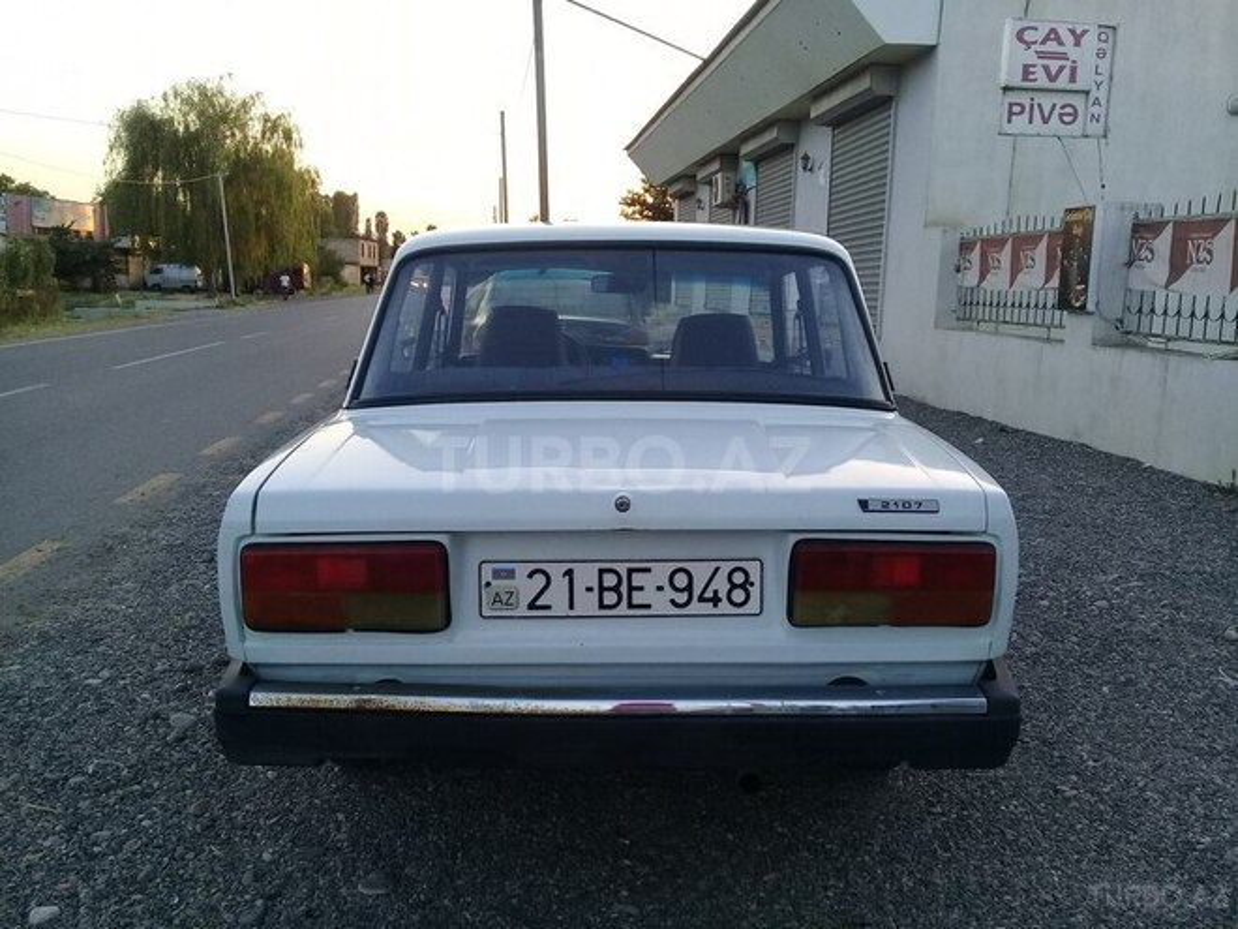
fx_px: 1109
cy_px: 464
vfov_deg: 45.4
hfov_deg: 58.4
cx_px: 619
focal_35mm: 31
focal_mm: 3.3
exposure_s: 1/131
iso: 50
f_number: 2.2
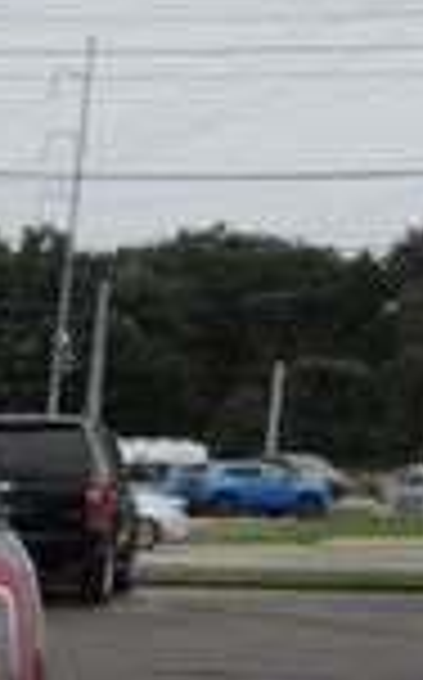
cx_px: -675
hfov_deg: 10.1
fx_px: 1998
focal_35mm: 108
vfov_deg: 18.0
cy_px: 901
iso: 80
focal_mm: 4.3
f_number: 3
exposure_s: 1/640
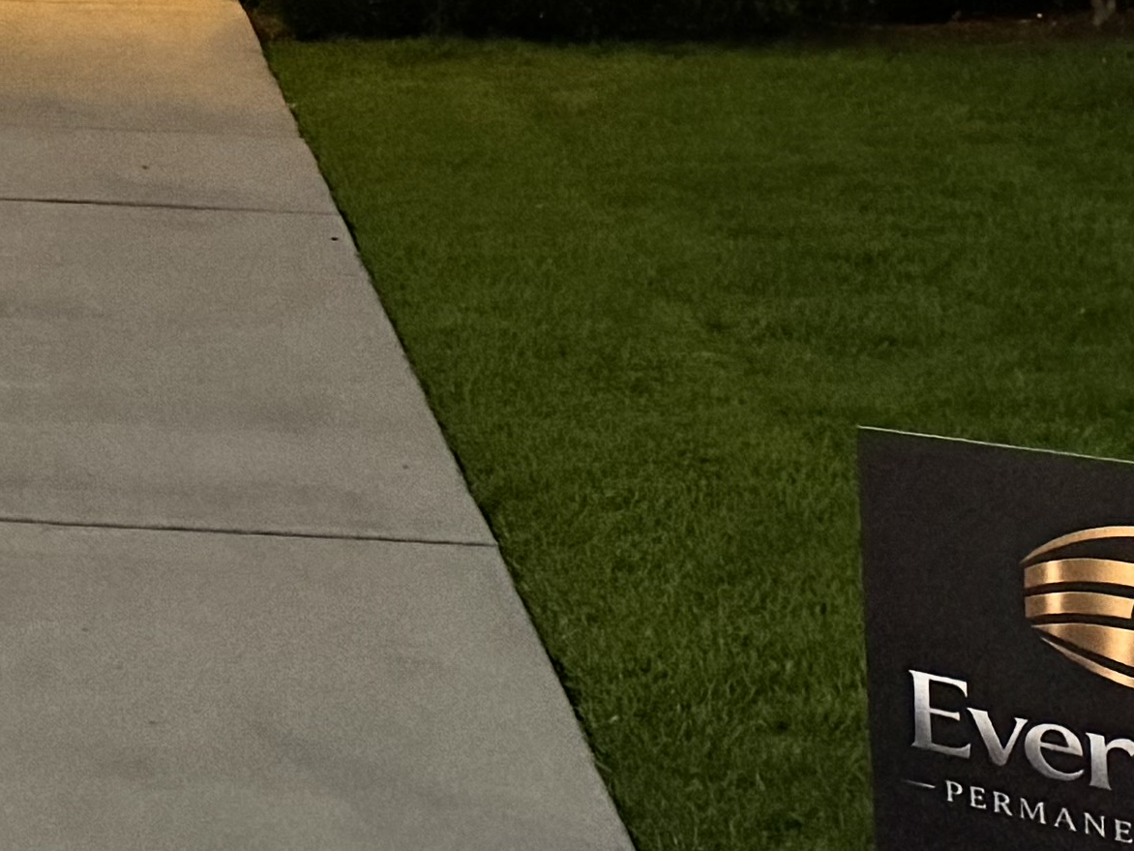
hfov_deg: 14.9
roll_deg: -0.2
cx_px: -831
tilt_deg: +0.6
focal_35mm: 117
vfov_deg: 11.9
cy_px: -526
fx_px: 3833
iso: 800
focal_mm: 6.76
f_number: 1.78
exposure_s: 1/44
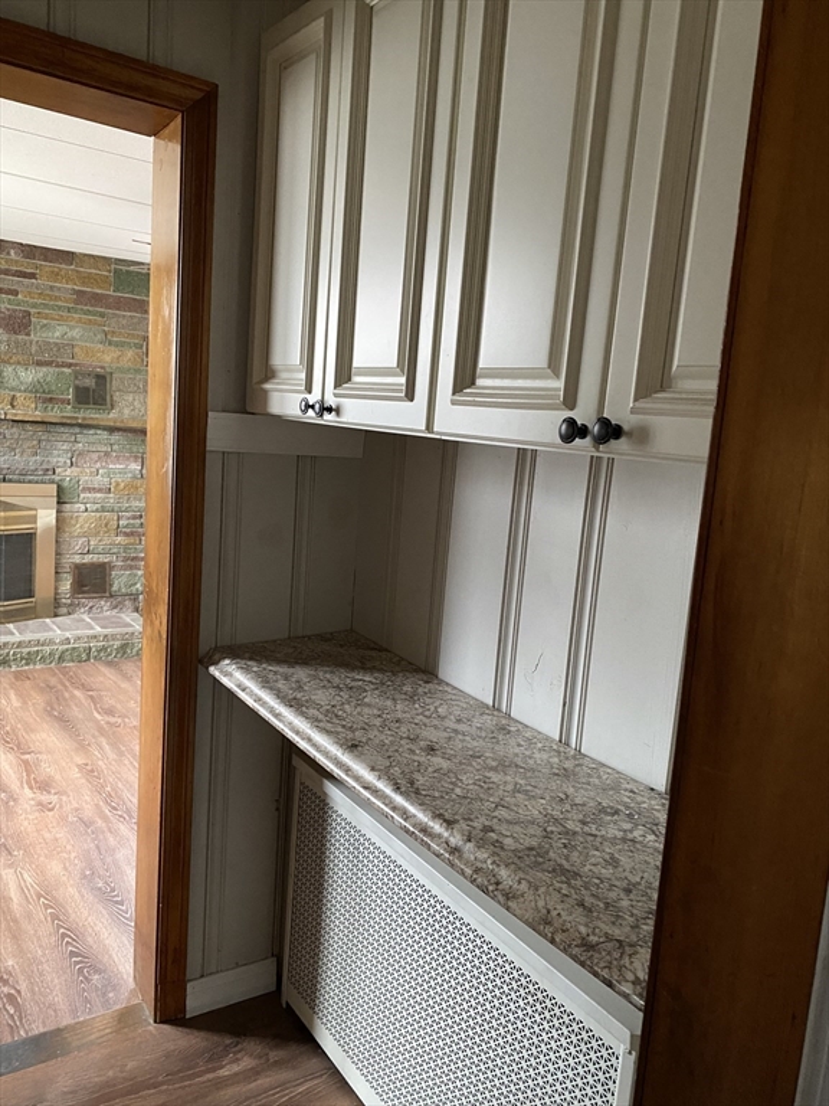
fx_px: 830
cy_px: 553
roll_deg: -4.8
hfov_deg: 53.1
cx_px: 414
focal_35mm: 26
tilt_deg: -8.2
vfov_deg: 67.3
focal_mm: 4.25
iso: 640
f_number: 1.8
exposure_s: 1/35
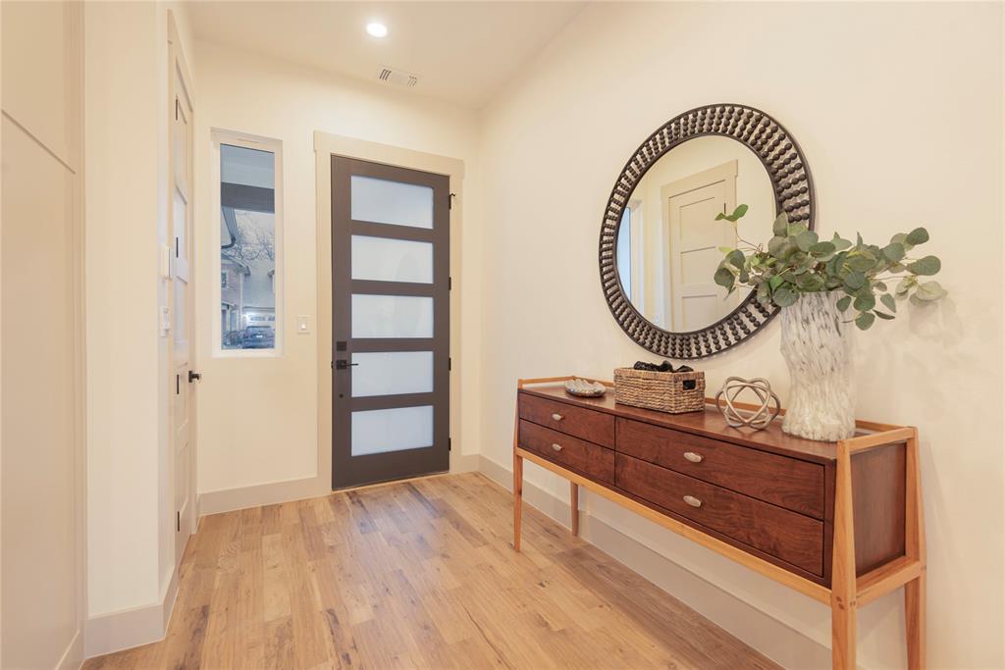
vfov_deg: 73.8
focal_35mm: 16
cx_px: 502
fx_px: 447
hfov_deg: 96.7
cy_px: 335
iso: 100
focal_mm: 16
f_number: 7.1
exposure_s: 1/1.67
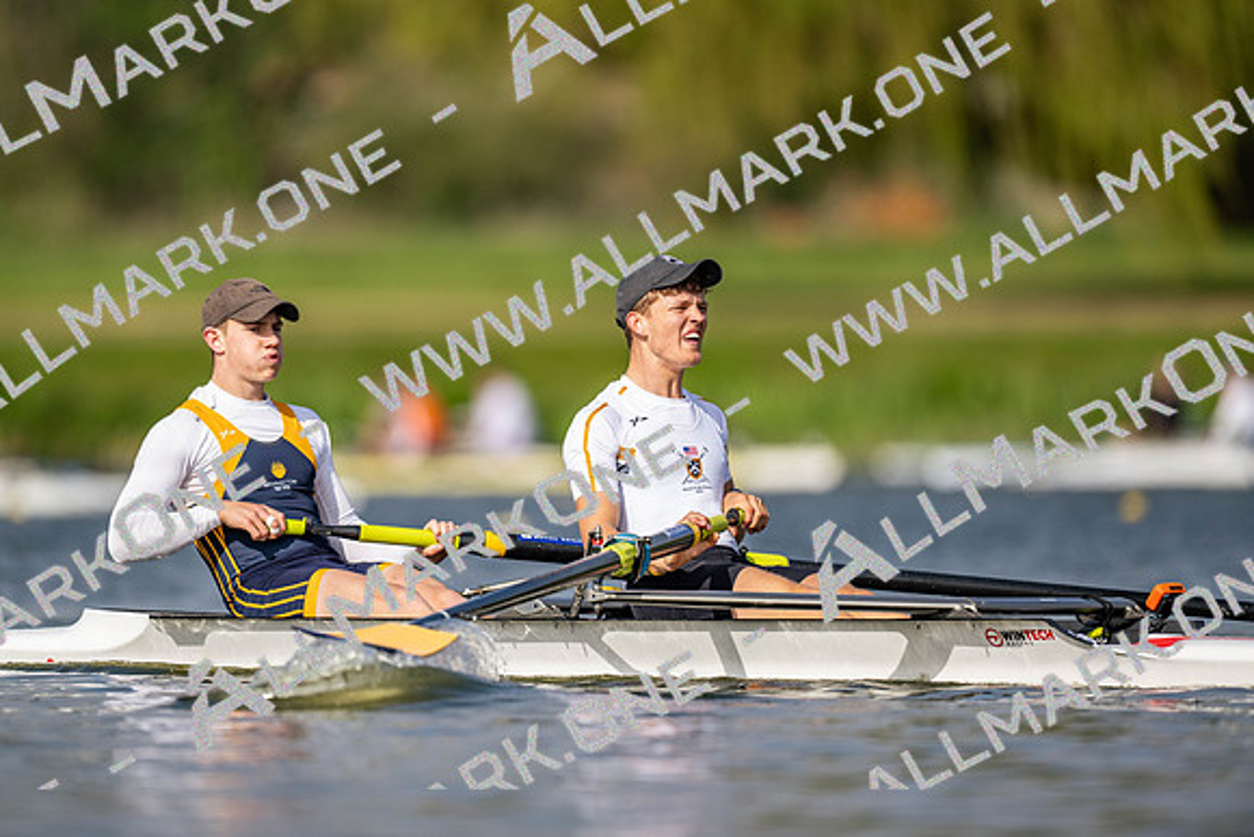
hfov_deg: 3.4
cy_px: 418
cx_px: 627
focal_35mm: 600
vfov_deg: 2.3
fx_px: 20904
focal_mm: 600
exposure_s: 1/2500
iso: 200
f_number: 4
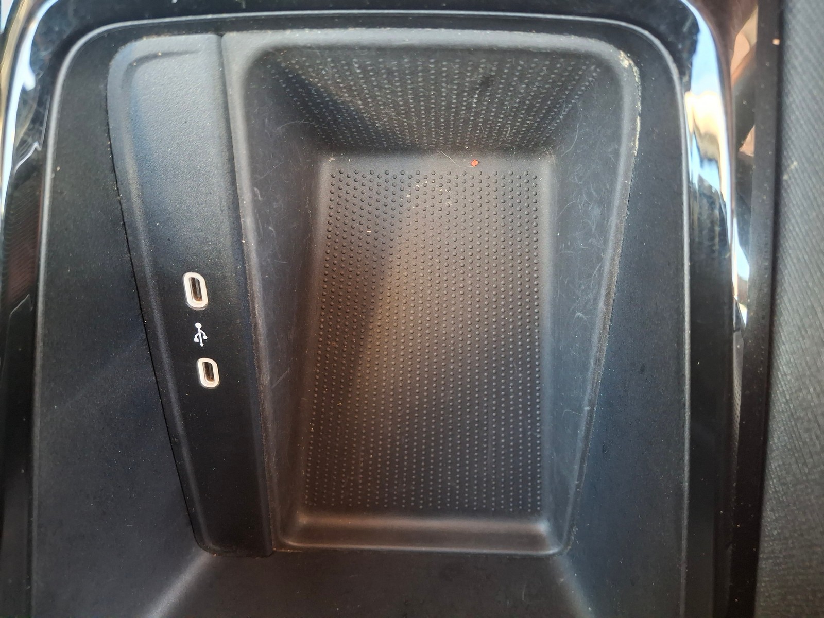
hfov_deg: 69.4
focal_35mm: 25
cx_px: 412
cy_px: 309
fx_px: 595
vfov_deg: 54.9
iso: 500
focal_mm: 4.69
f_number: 1.8
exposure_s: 1/25
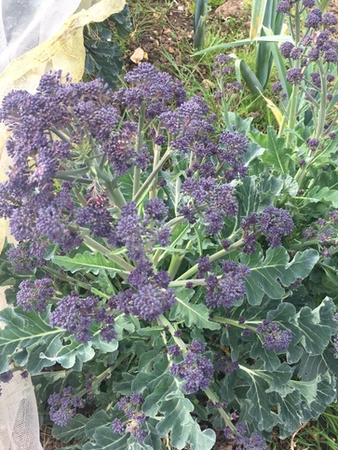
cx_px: 191
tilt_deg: -49.0
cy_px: 226
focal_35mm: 36
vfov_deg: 51.3
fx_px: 468
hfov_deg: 39.6
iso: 50
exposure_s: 1/100
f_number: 2.2
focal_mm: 4.15
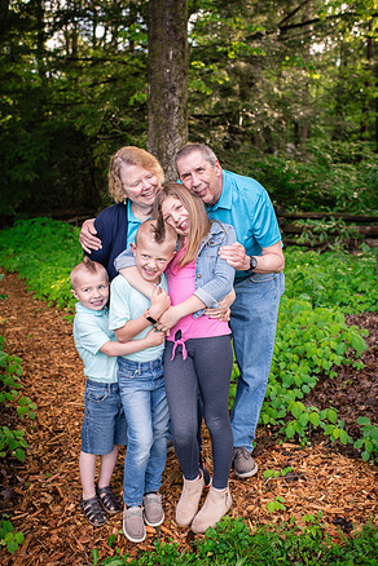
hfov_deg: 36.9
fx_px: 567
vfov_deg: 53.1
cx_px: 193
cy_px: 288
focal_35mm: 36
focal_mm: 35
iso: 800
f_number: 3.5
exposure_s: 1/400
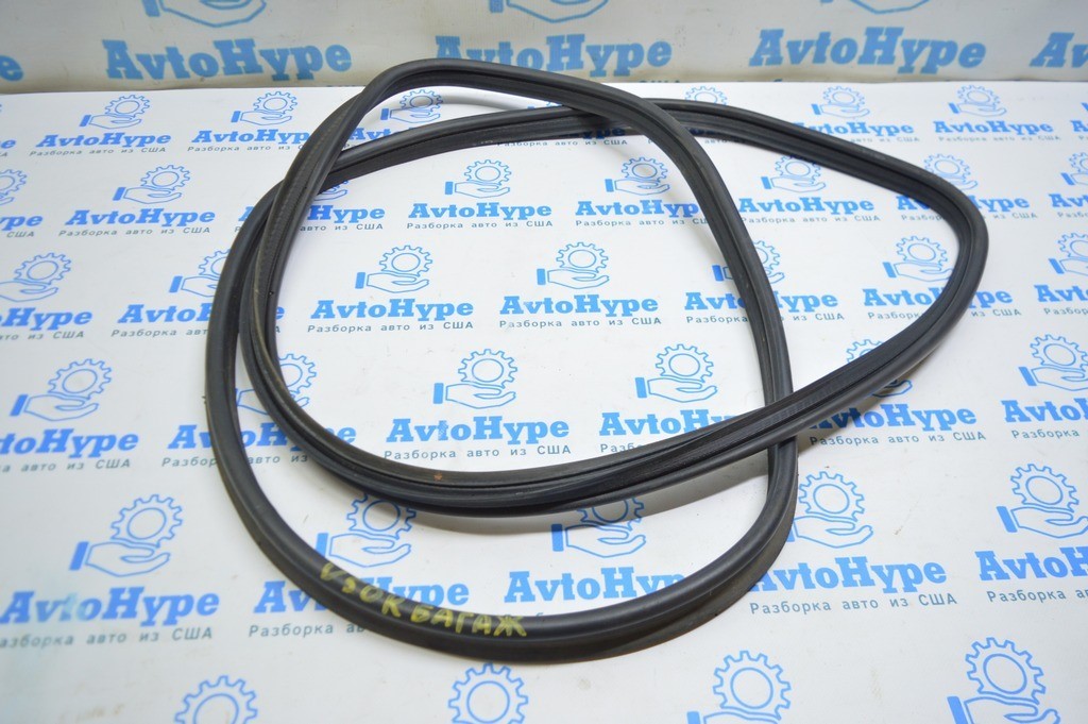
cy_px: 362
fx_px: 815
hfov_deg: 67.4
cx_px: 544
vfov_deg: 47.9
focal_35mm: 27
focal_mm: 18
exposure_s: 1/50
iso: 400
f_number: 3.5
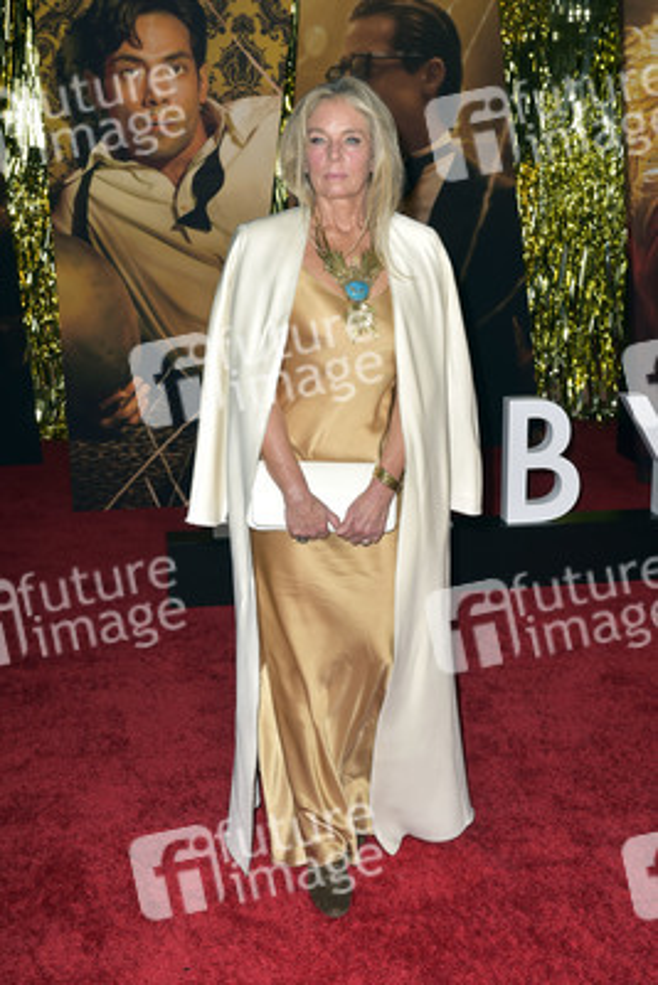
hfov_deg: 29.9
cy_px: 492
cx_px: 329
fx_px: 1233
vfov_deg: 43.6
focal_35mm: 45
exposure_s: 1/250
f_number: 6.3
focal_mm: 45
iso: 640
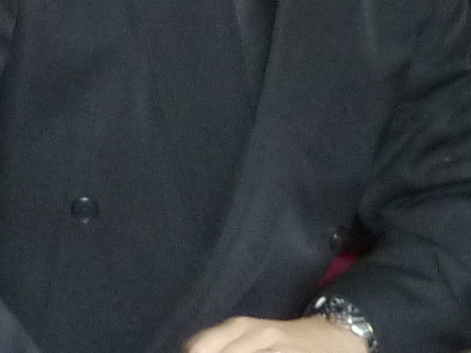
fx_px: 1986
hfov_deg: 13.4
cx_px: 34
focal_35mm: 146
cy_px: -293
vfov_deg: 9.6
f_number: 3.3
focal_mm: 4.1
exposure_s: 1/30
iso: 320
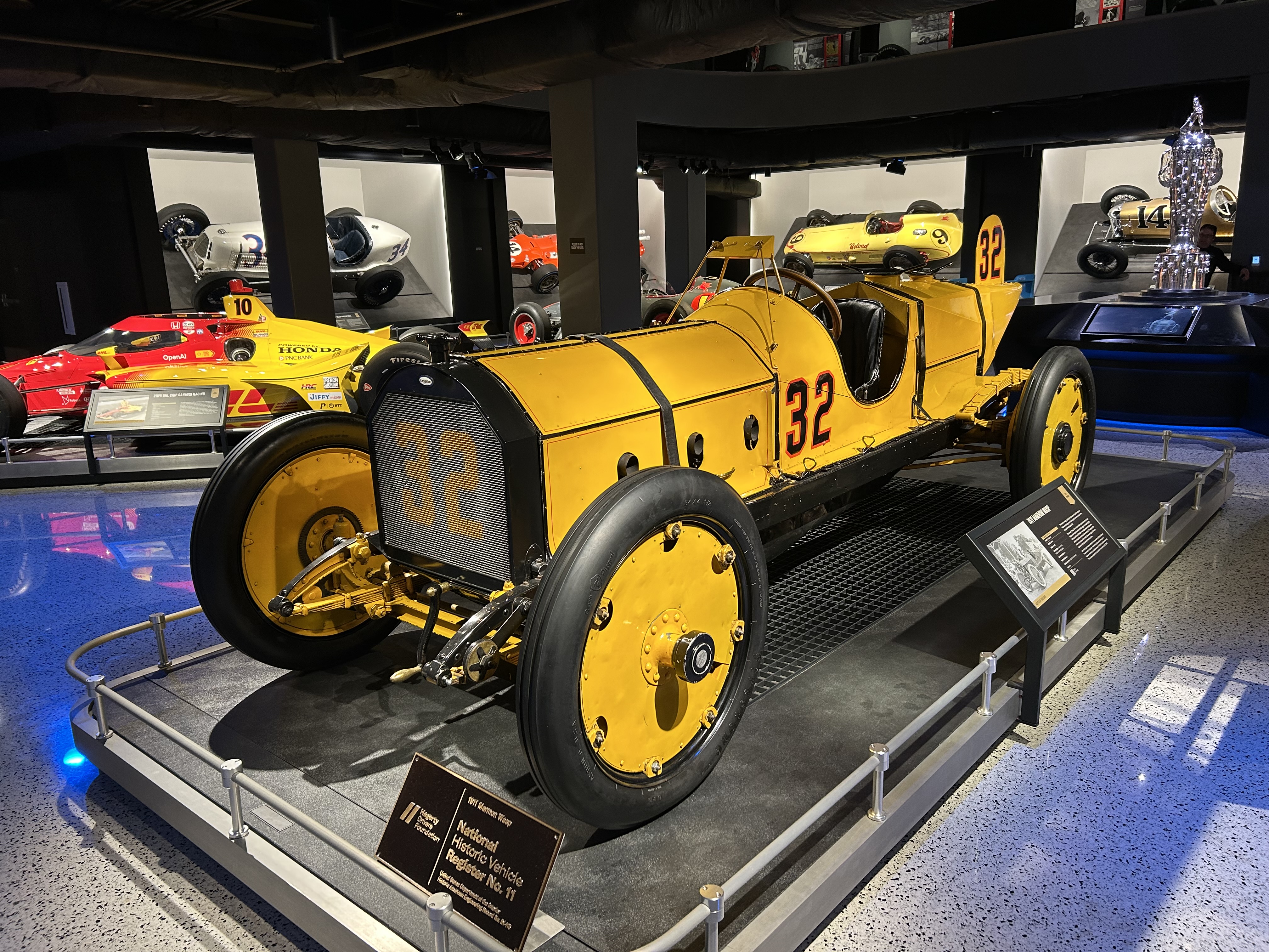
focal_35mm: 26
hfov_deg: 67.3
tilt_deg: -13.4
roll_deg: +2.3
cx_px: 634
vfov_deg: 53.1
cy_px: 476
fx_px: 953
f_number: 1.5
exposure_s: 1/59
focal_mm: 5.7
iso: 125
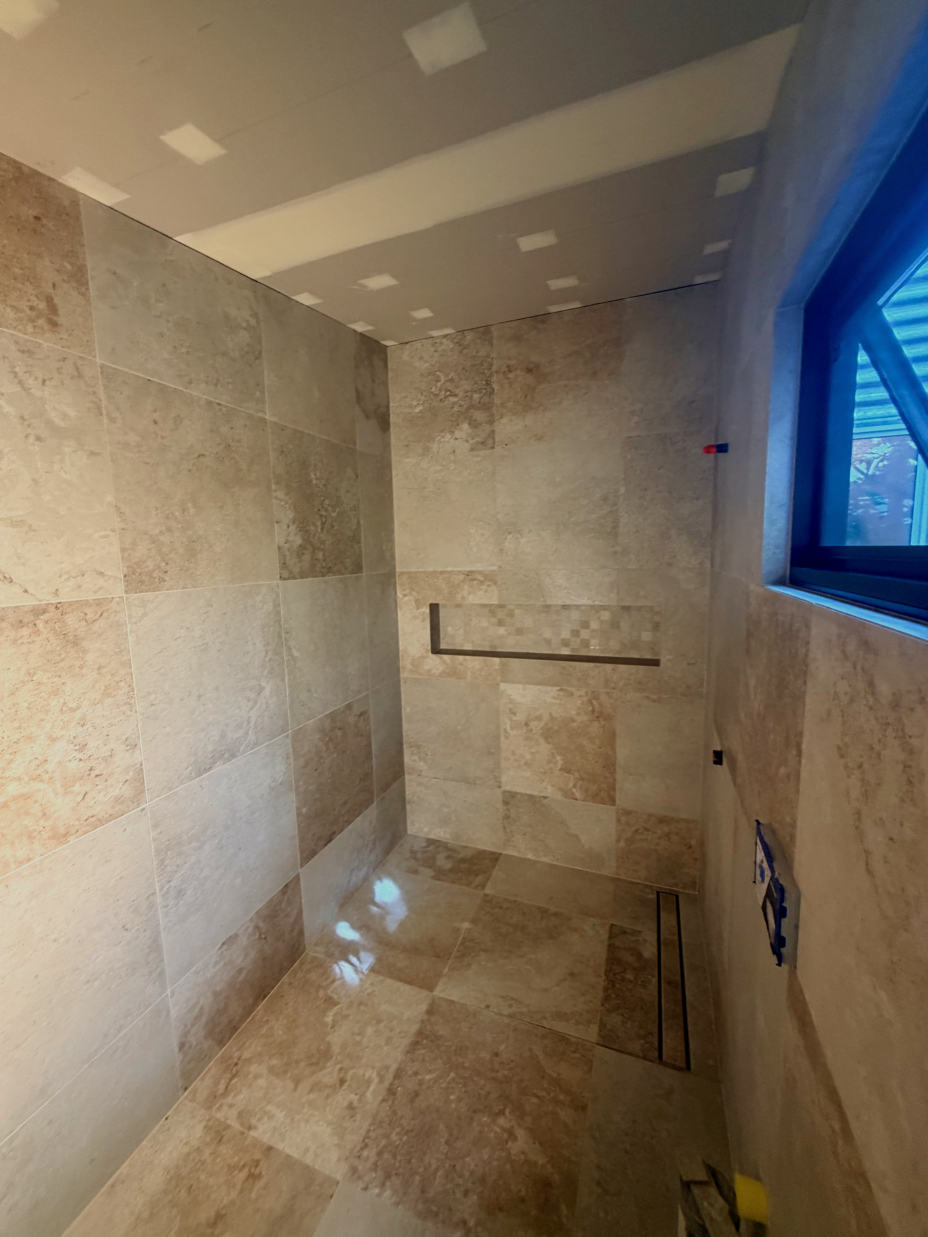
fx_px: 500
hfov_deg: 85.7
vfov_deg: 102.1
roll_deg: +2.1
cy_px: 618
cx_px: 464
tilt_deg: -6.7
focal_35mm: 14
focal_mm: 2.22
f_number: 2.2
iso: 200
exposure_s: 1/50
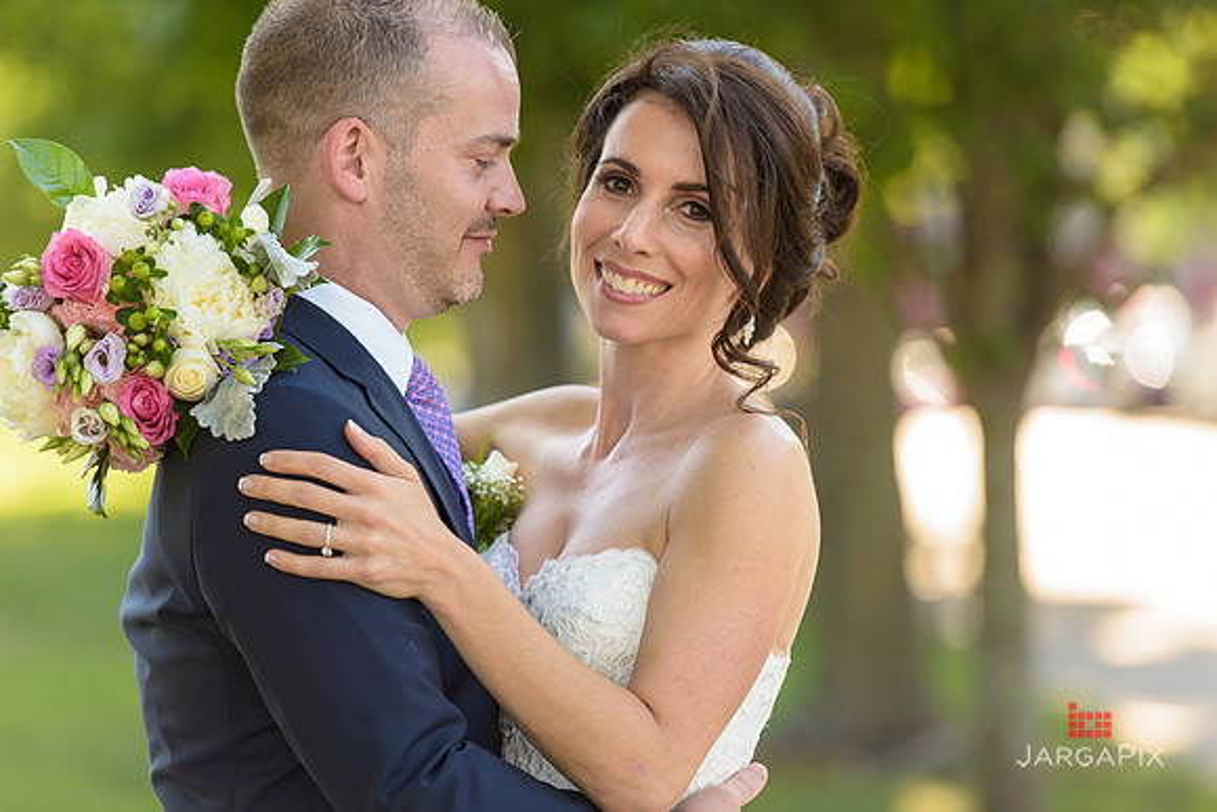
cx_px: 608
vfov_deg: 7.6
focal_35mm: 180
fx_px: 6086
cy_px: 406
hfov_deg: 11.4
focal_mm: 180
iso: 200
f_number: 3.2
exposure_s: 1/200
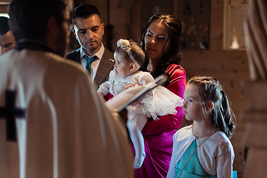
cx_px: 134
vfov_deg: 16.1
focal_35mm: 85
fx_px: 630
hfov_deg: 23.9
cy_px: 89
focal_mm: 85
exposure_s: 1/200
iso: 1250
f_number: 1.8
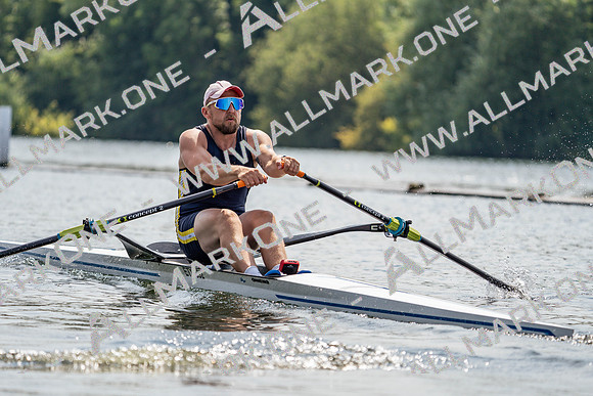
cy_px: 198
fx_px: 4646
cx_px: 296
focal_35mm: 282
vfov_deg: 4.9
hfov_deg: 7.3
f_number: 5.6
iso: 160
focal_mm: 282
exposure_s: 1/1600
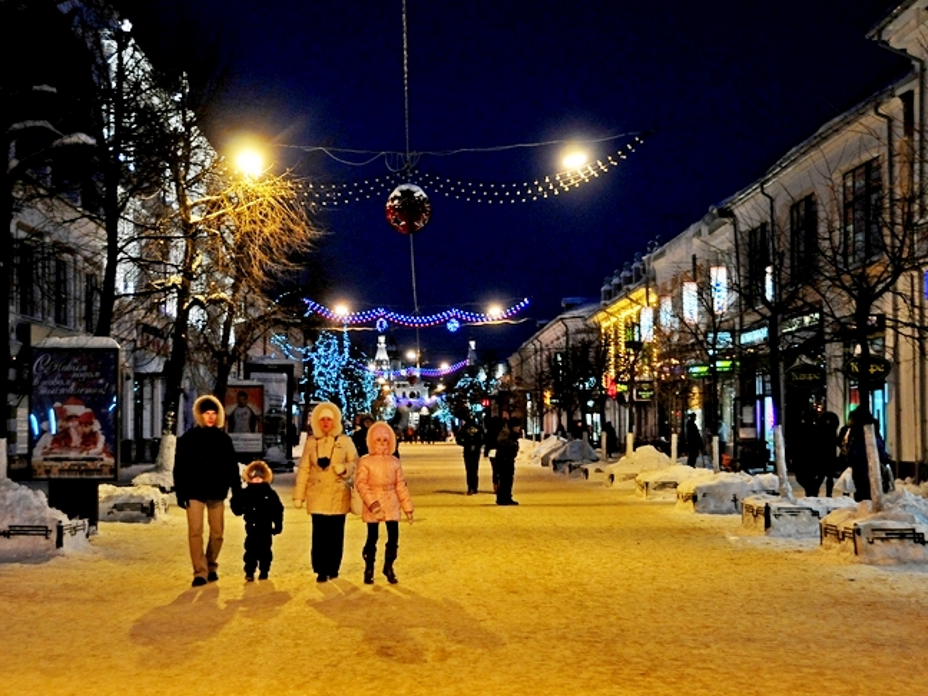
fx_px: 1543
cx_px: 412
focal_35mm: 58
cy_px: 349
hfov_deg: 33.4
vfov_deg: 25.4
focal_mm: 35
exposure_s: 1/50
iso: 1250
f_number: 4.2
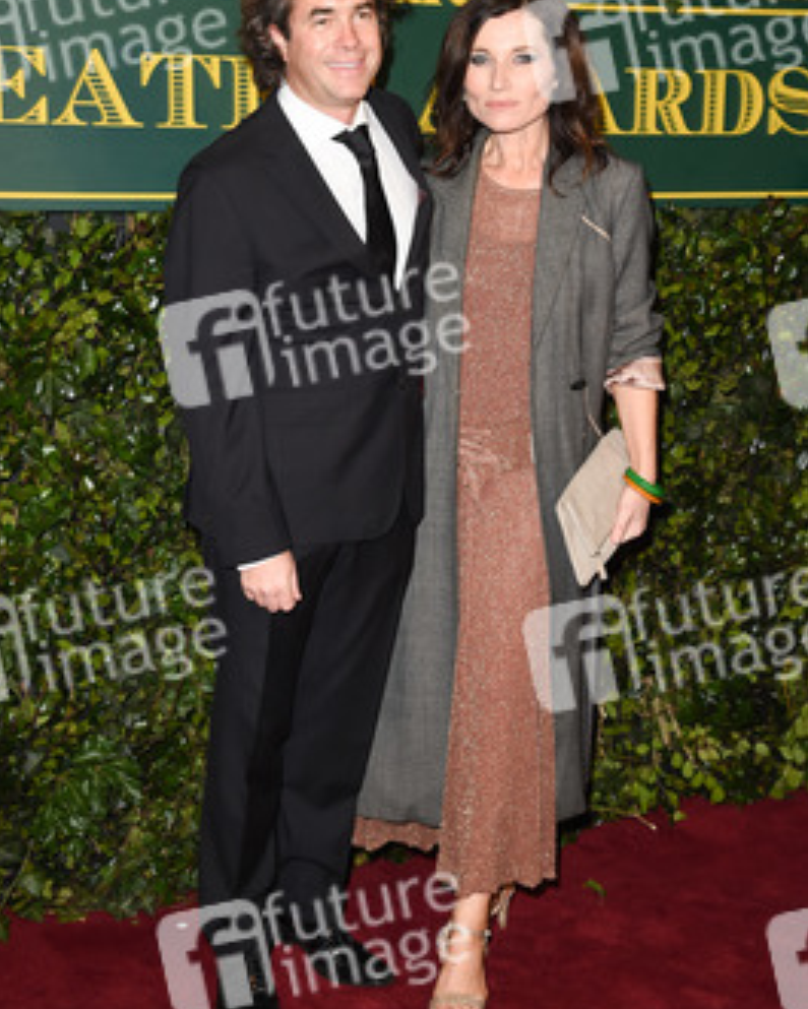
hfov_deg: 25.8
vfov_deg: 31.9
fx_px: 1763
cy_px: 488
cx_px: 404
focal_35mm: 59
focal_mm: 52
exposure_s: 1/250
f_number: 5.6
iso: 800
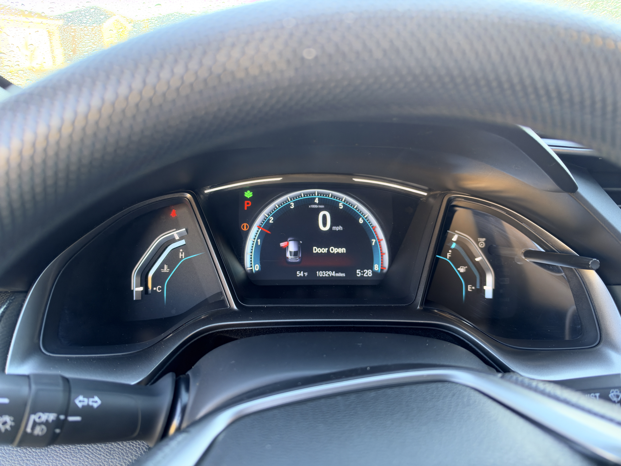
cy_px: 233
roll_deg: -0.7
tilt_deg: -20.2
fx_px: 431
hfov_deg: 71.6
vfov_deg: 56.8
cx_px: 310
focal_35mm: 24
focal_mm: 6.93
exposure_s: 1/121
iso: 320
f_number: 1.8
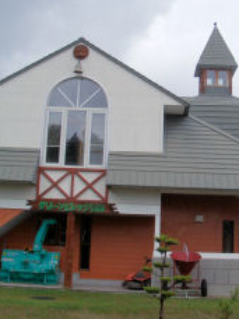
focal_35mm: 59
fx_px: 543
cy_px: 139
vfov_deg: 32.7
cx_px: 158
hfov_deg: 24.7
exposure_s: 1/640
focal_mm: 5.8
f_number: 4.3
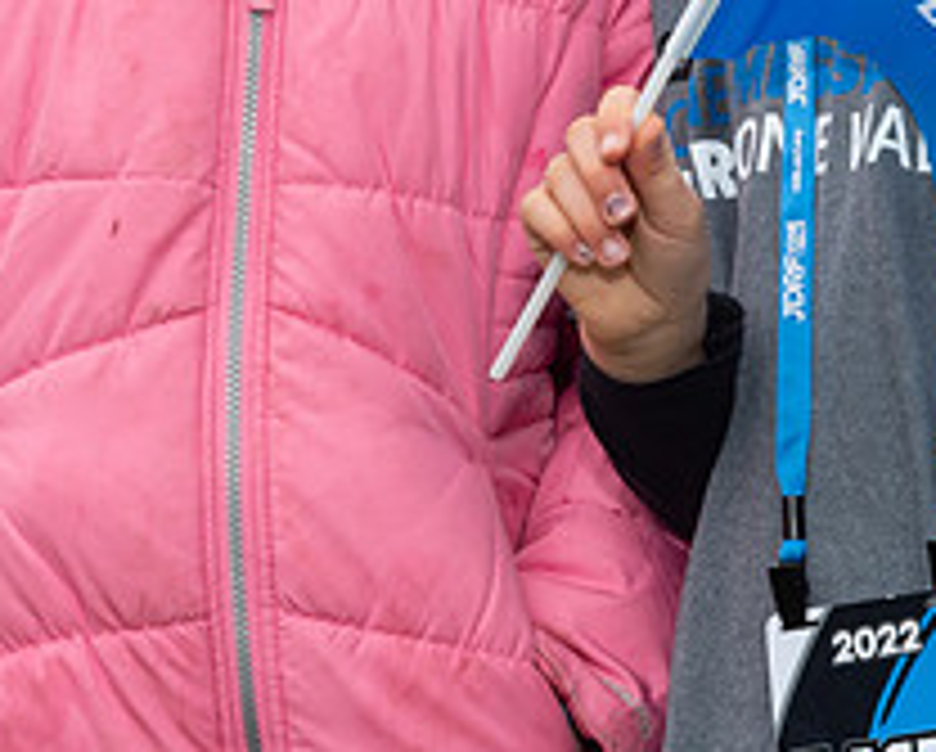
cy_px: -164
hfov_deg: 9.5
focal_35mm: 203
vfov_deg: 7.6
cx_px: 629
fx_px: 5631
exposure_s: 1/250
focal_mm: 42
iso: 250
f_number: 7.1
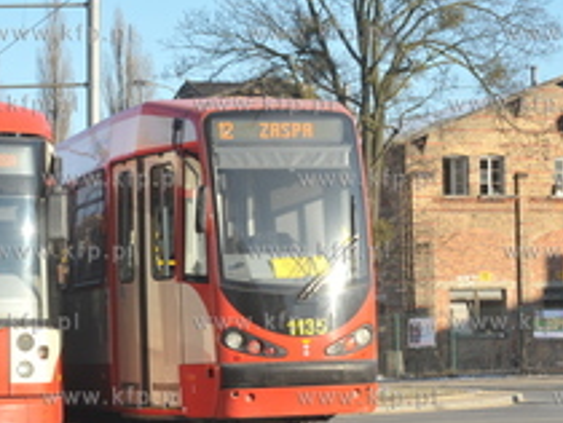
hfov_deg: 15.4
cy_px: 214
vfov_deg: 11.6
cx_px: 206
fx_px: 2084
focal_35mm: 128
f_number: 9
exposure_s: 1/500
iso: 400
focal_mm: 70
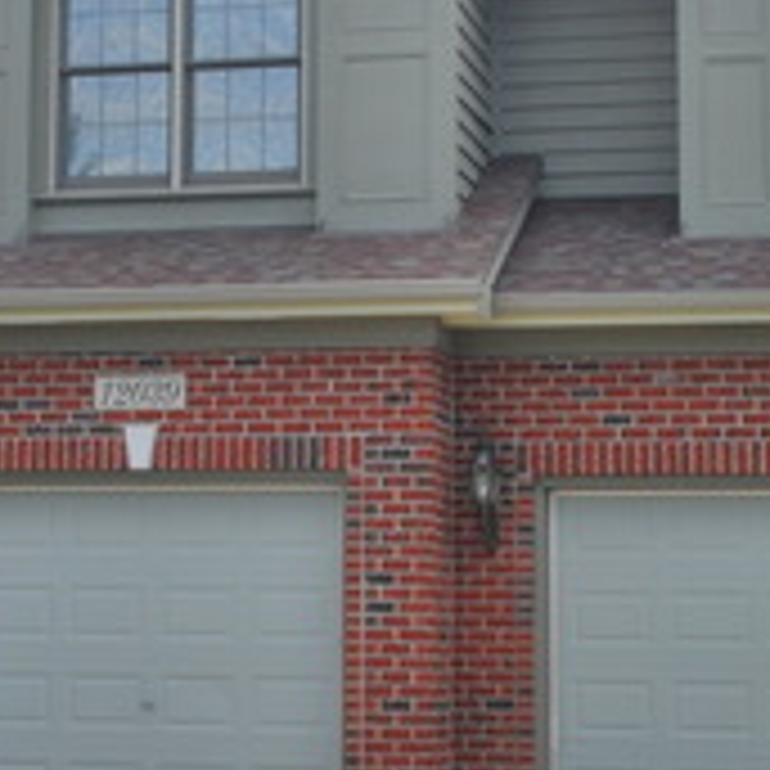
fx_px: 2642
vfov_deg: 16.6
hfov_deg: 16.5
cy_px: 311
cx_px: 153
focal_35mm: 105
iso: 100
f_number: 8
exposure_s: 1/250
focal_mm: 22
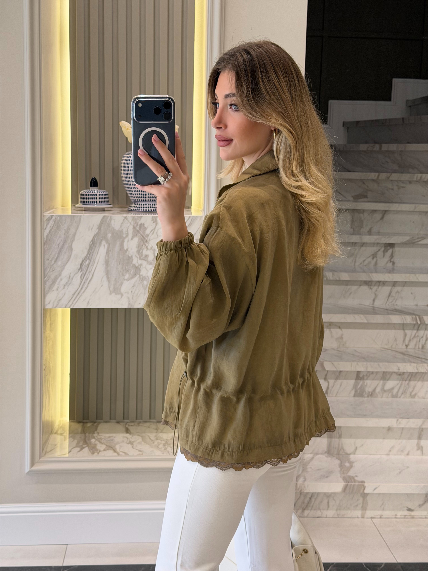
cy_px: 286
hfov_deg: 30.3
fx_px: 791
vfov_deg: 39.7
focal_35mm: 48
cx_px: 214
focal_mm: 6.76
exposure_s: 1/60
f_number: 1.78
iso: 200
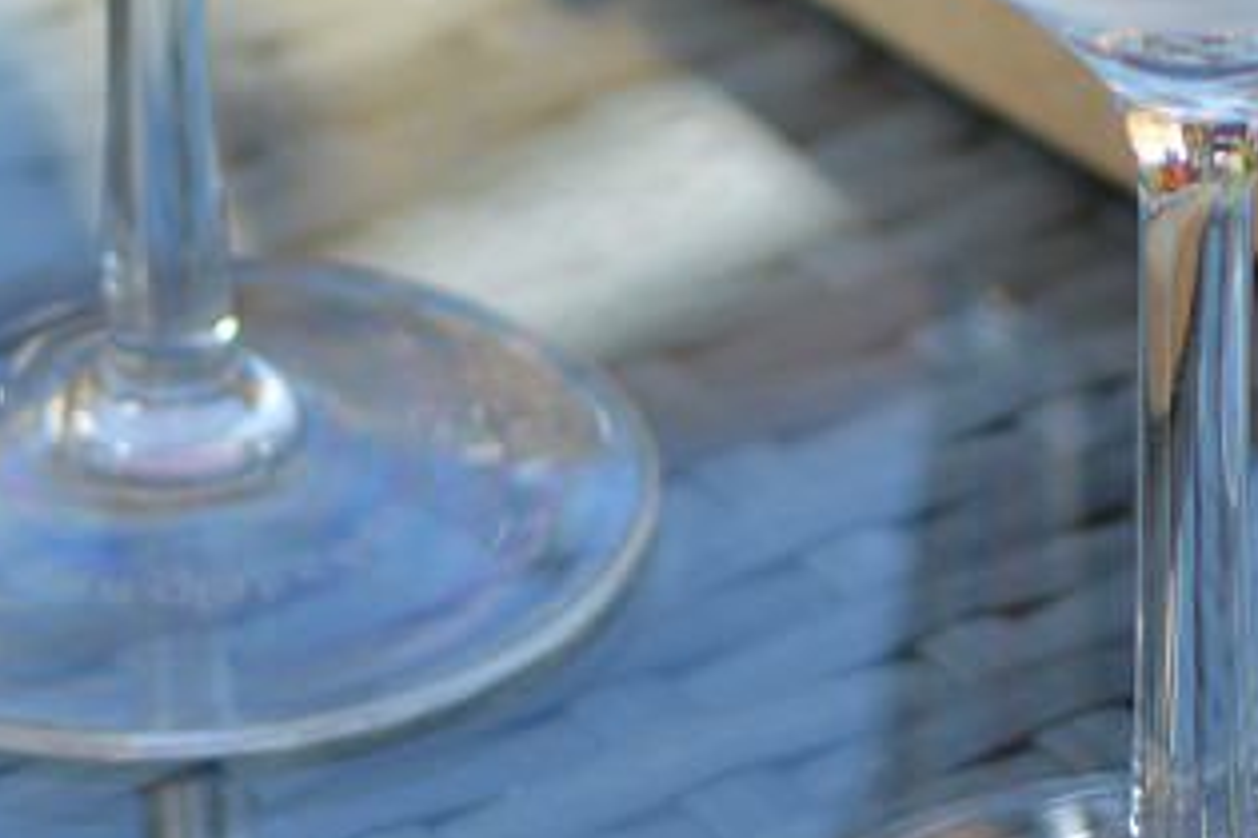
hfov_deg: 8.5
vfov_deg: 5.7
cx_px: 1338
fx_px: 8396
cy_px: -419
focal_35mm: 240
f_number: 3.2
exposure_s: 1/640
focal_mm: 35
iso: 100
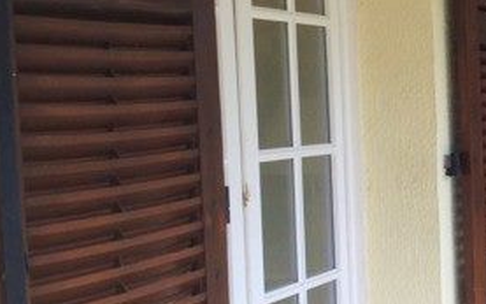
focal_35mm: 95
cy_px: 158
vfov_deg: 13.8
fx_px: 1258
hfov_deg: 20.2
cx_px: 611
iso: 25
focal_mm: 3.3
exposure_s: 1/50
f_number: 2.4
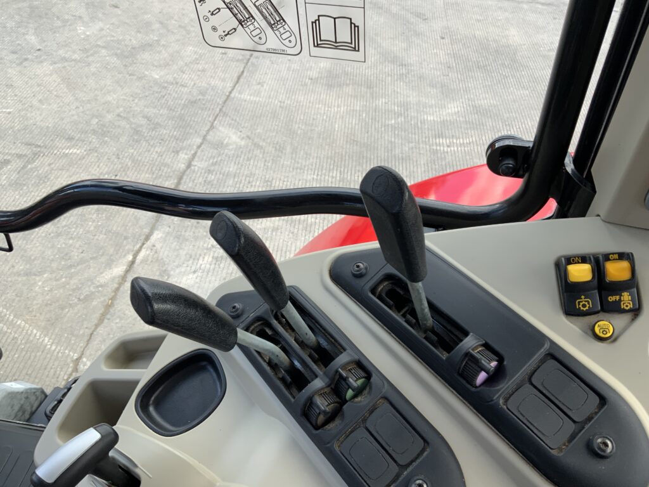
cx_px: 324
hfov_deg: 61.7
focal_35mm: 29
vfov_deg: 48.2
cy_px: 244
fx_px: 544
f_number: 1.8
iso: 16
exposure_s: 1/135
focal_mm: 3
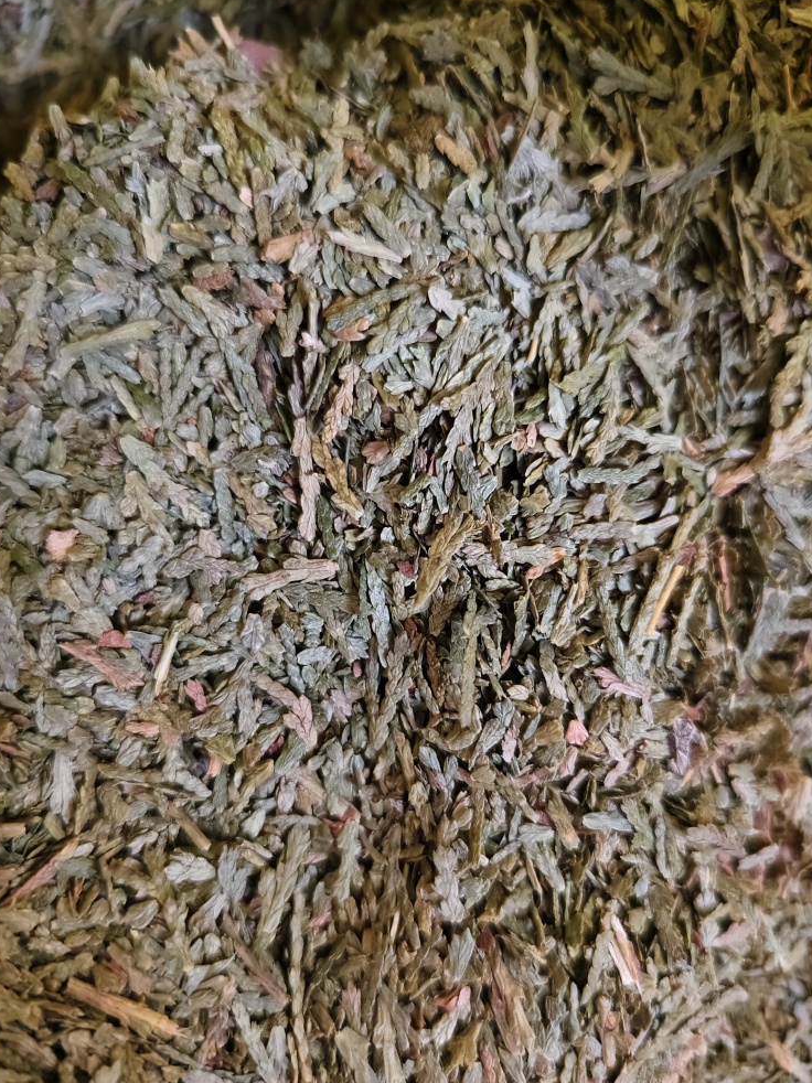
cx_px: 408
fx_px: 782
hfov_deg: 54.9
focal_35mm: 25
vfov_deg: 69.3
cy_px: 577
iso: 9524
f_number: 1.88
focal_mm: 5.56
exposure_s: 1/151
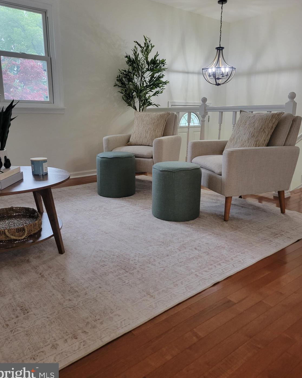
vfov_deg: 62.1
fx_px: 313
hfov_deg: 51.5
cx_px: 147
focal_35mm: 28
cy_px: 177
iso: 250
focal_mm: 5.4
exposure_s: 1/120
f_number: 1.8
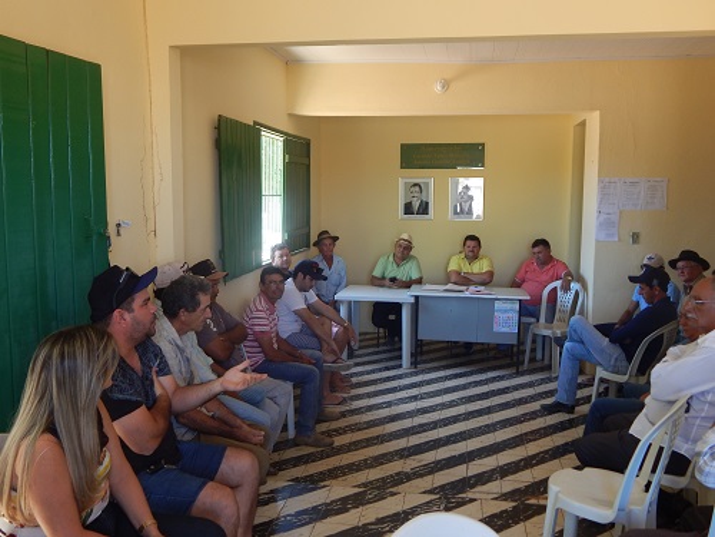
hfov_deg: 58.4
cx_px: 358
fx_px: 640
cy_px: 268
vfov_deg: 45.4
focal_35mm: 31
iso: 125
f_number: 3.2
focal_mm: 5.6
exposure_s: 1/30
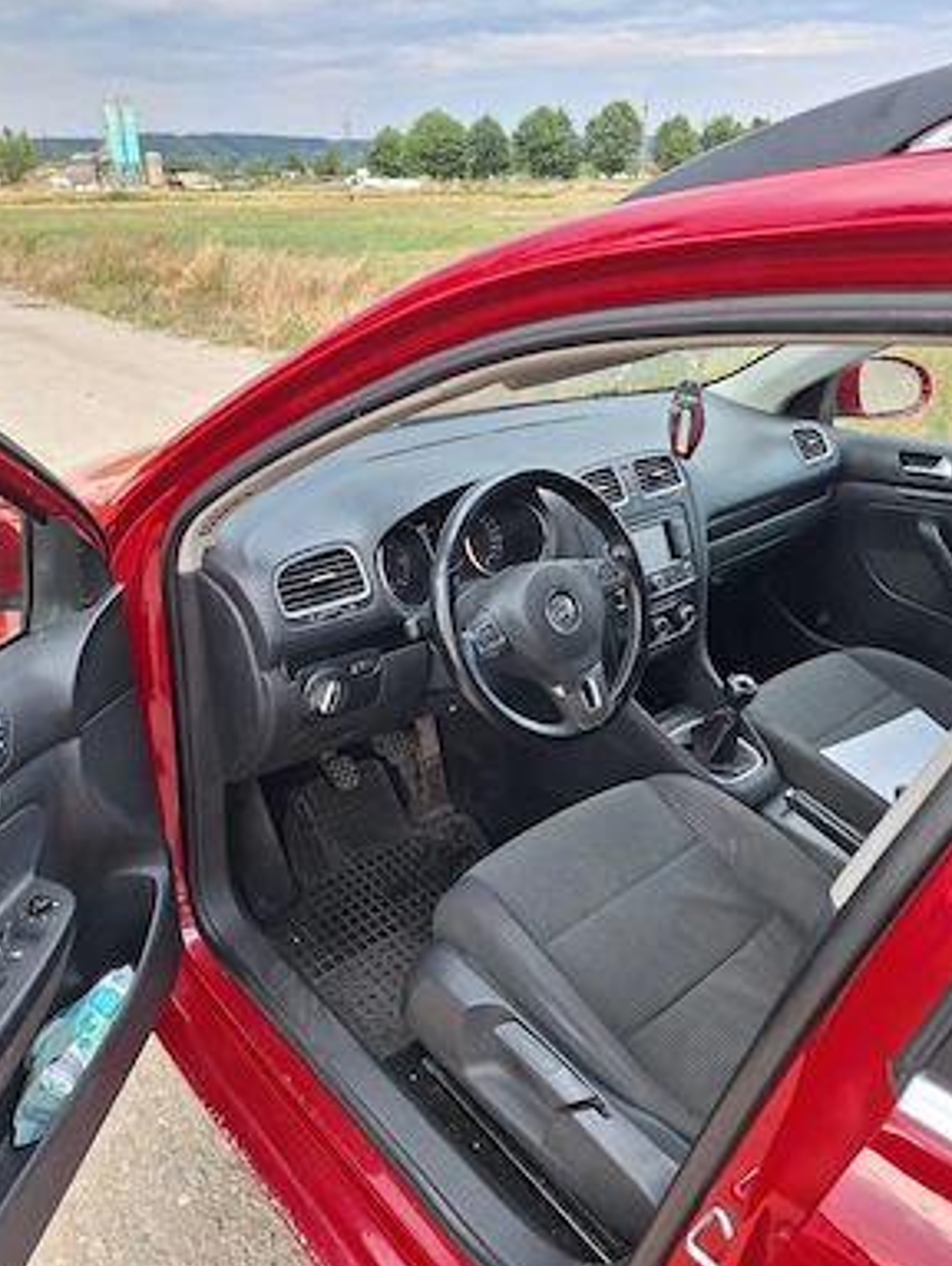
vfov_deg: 71.5
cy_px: 628
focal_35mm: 24
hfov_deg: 56.9
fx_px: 879
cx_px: 466
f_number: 1.8
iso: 40
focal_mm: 5.54
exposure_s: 1/204
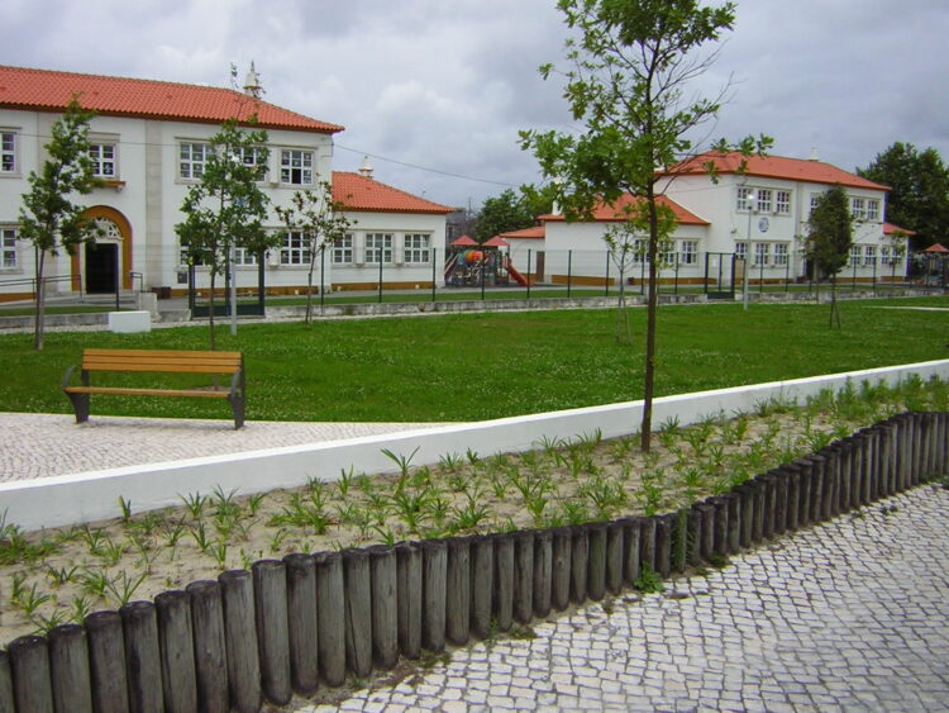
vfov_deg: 39.7
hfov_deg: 51.3
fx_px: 987
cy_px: 356
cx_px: 474
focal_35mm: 36
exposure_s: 1/488
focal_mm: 4.7
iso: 50
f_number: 5.2
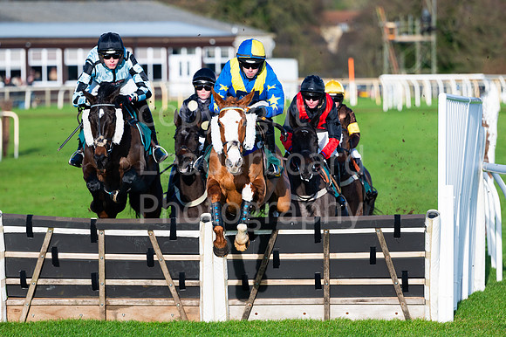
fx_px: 3441
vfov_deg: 5.6
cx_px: 258
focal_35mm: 245
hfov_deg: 8.4
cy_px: 147
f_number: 3.5
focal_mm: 185
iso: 320
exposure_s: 1/4000
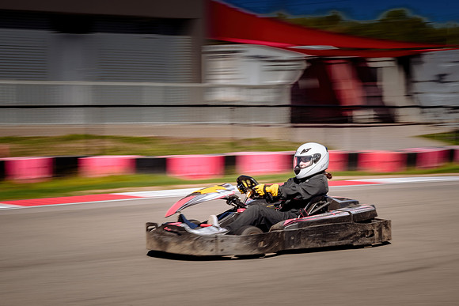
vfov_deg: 14.2
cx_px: 250
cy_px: 199
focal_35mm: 96
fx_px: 1224
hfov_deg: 21.2
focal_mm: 70
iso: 64
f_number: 14
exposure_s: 1/50
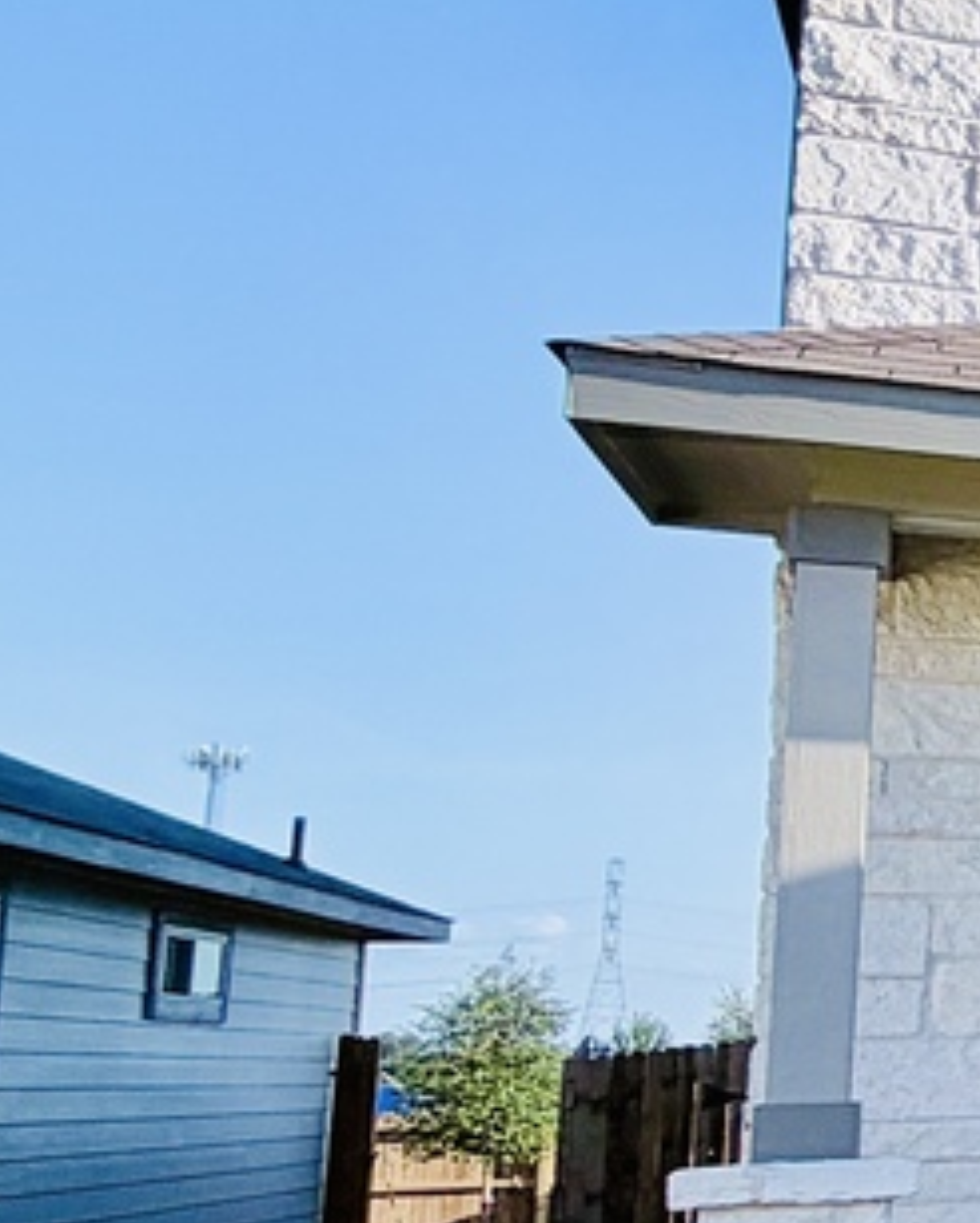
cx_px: 2538
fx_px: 2318
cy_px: 789
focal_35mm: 64
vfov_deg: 29.4
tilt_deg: +6.0
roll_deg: +1.2
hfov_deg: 13.7
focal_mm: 2.22
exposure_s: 1/770
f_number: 2.2
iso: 25
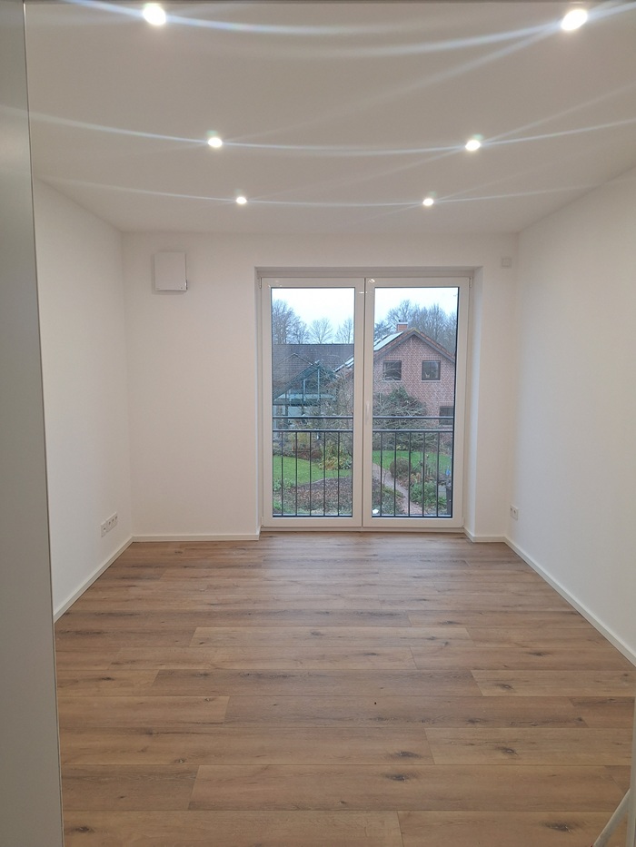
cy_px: 424
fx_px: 563
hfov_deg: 58.9
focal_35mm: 23
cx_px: 318
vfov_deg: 73.9
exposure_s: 1/50
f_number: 1.8
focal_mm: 5.54
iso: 80
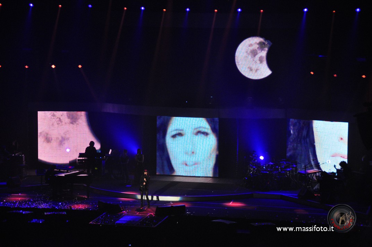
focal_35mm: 120
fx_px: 1238
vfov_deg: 11.4
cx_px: 186
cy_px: 124
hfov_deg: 17.1
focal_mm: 80
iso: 1600
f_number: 5
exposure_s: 1/90
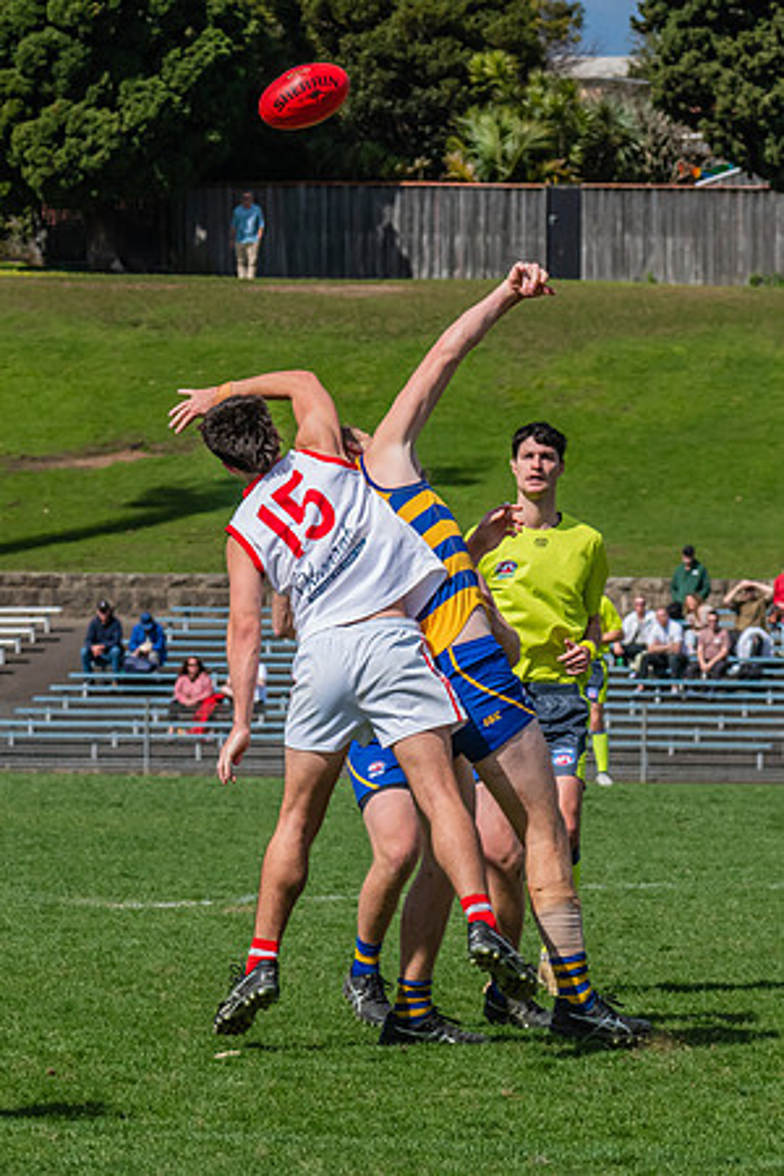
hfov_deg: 4.2
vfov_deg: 6.2
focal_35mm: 331
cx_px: 301
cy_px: 604
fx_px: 10811
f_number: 10
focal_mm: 180
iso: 800
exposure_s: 1/1600
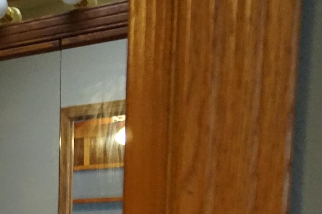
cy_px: 330
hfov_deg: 22.9
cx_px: -154
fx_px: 649
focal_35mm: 73
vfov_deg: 16.8
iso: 3200
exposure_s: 1/60
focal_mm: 15
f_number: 4
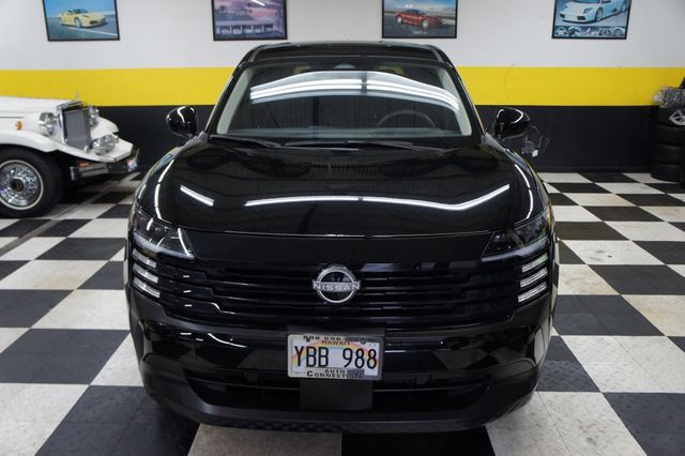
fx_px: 599
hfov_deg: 59.5
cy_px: 228
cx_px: 342
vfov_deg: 41.7
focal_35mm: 32
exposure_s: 1/40
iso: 320
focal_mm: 21
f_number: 4
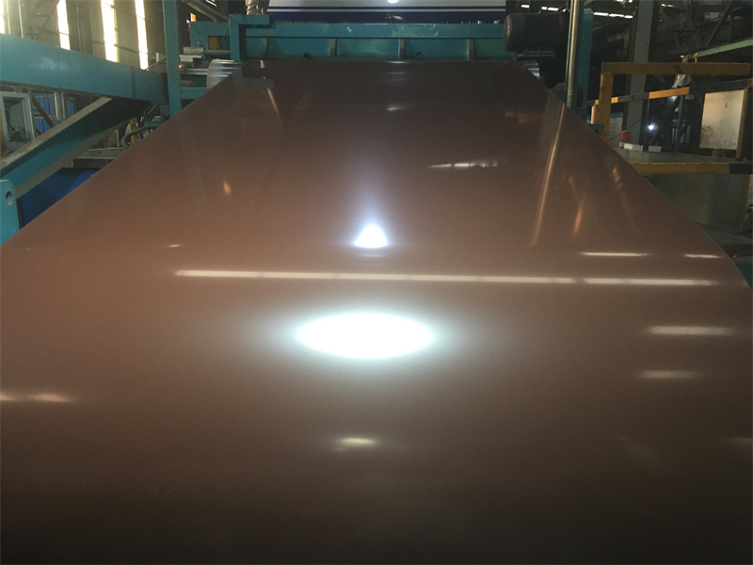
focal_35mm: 29
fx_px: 631
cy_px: 282
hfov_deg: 61.7
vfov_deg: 48.2
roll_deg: -1.8
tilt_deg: -14.5
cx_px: 376
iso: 125
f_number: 2.2
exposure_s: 1/33
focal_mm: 4.15
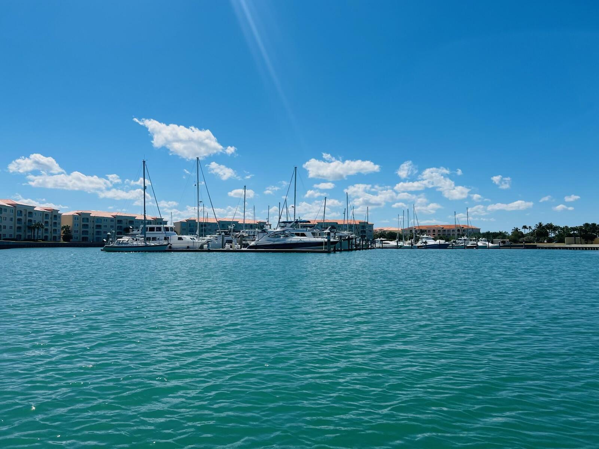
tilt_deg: +2.7
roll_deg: -1.0
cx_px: 300
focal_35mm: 26
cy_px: 224
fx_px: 450
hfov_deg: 67.3
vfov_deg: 53.1
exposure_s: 1/8696
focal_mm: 5.7
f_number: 1.5
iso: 50
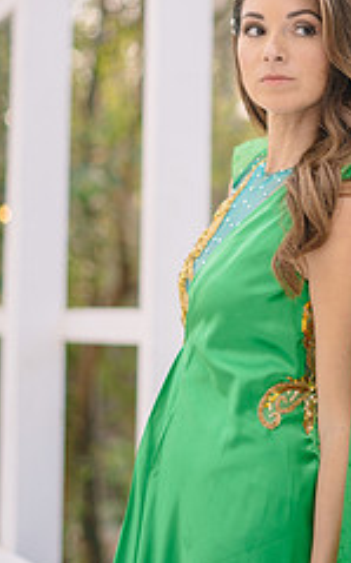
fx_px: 1472
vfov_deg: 21.6
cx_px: 297
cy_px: 184
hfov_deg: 13.5
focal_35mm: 96
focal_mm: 50
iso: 100
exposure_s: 1/200
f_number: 1.8
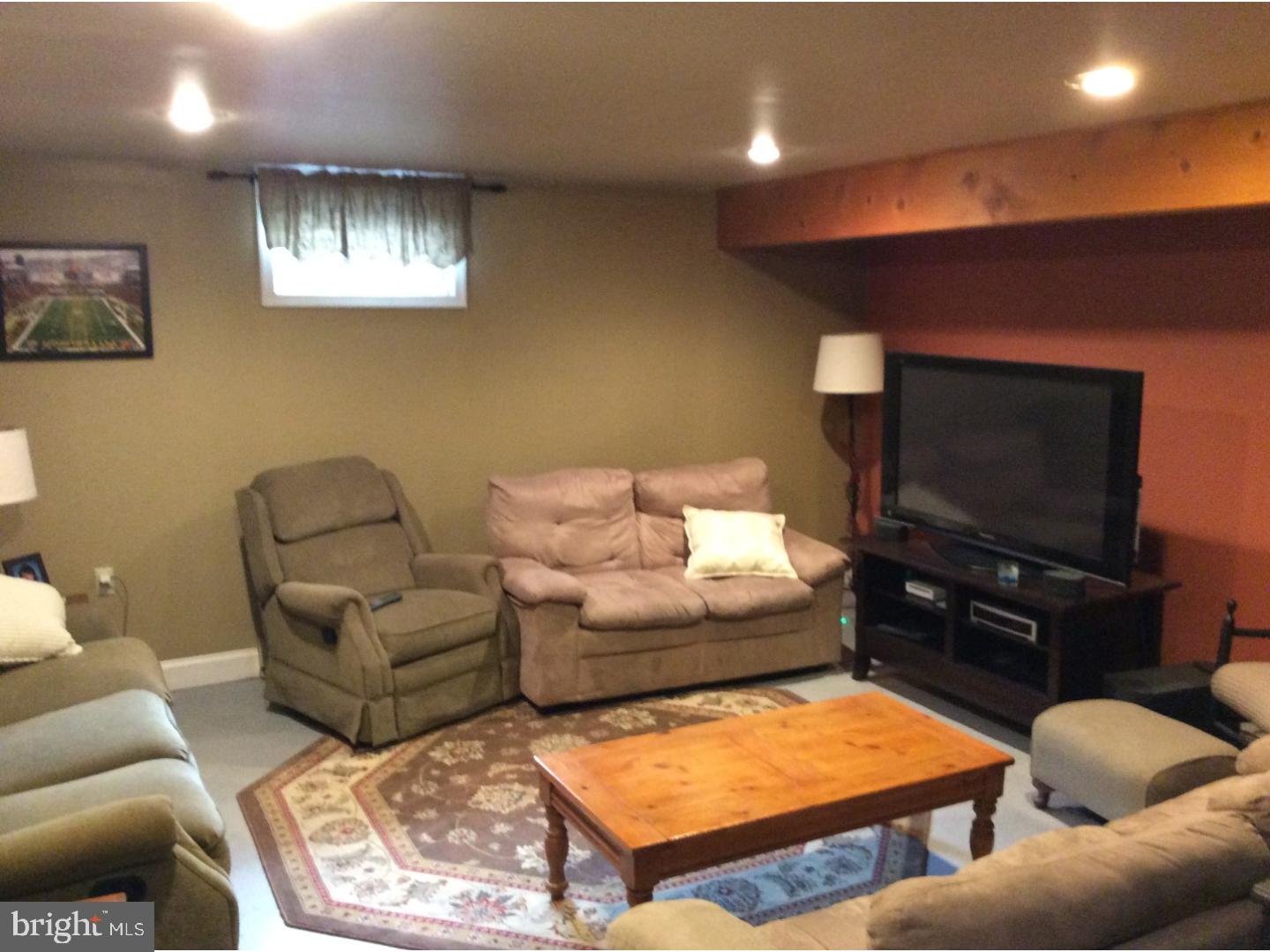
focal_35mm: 32
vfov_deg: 44.2
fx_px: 1174
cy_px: 476
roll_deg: +0.4
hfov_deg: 56.8
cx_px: 635
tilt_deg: -9.0
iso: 320
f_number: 2.4
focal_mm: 3.3
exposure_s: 1/15
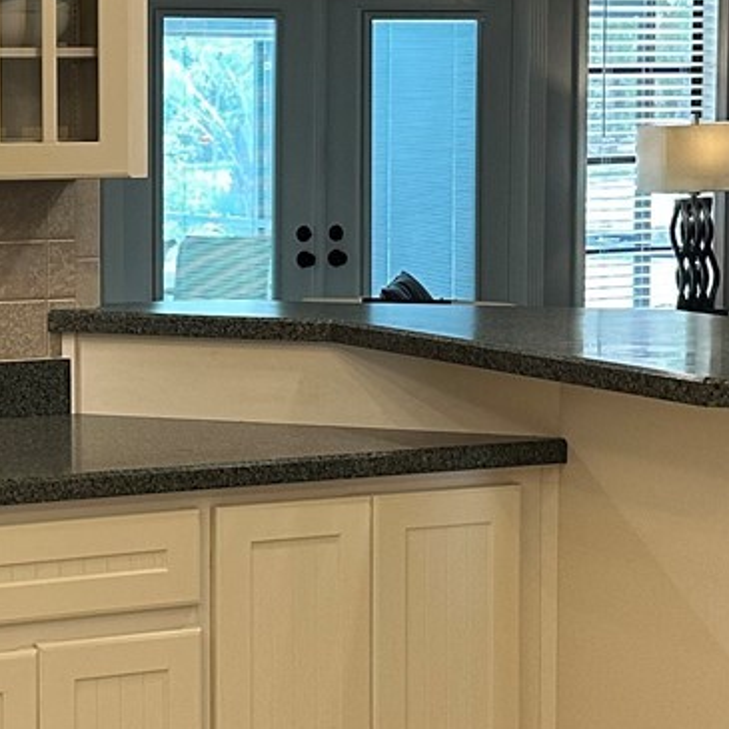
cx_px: 16
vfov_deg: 18.7
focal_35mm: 93
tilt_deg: -4.6
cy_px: 286
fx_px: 2216
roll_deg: -0.3
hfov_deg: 18.3
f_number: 1.78
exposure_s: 1/120
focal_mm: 6.86
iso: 250
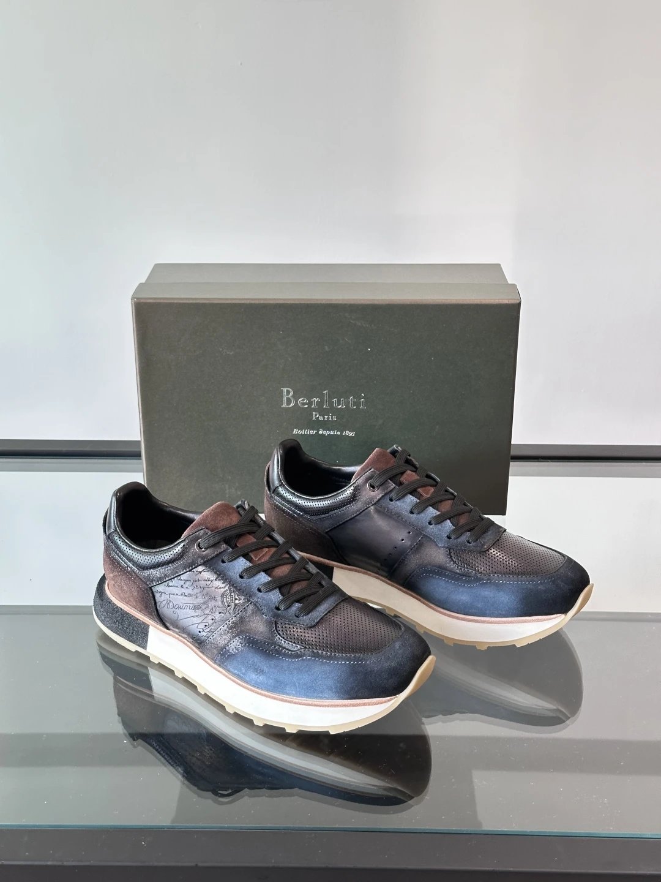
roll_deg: -2.0
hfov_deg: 30.3
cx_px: 330
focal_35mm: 48
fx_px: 1222
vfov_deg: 39.7
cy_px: 441
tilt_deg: -26.6
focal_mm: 6.86
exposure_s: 1/60
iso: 100
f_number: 1.78
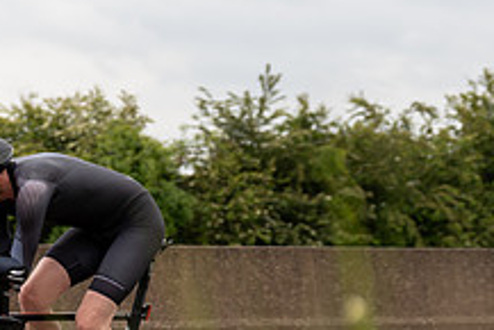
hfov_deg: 11.0
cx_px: 116
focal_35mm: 187
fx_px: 2568
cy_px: 229
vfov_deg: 7.4
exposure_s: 1/1000
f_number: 3.5
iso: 200
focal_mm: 70
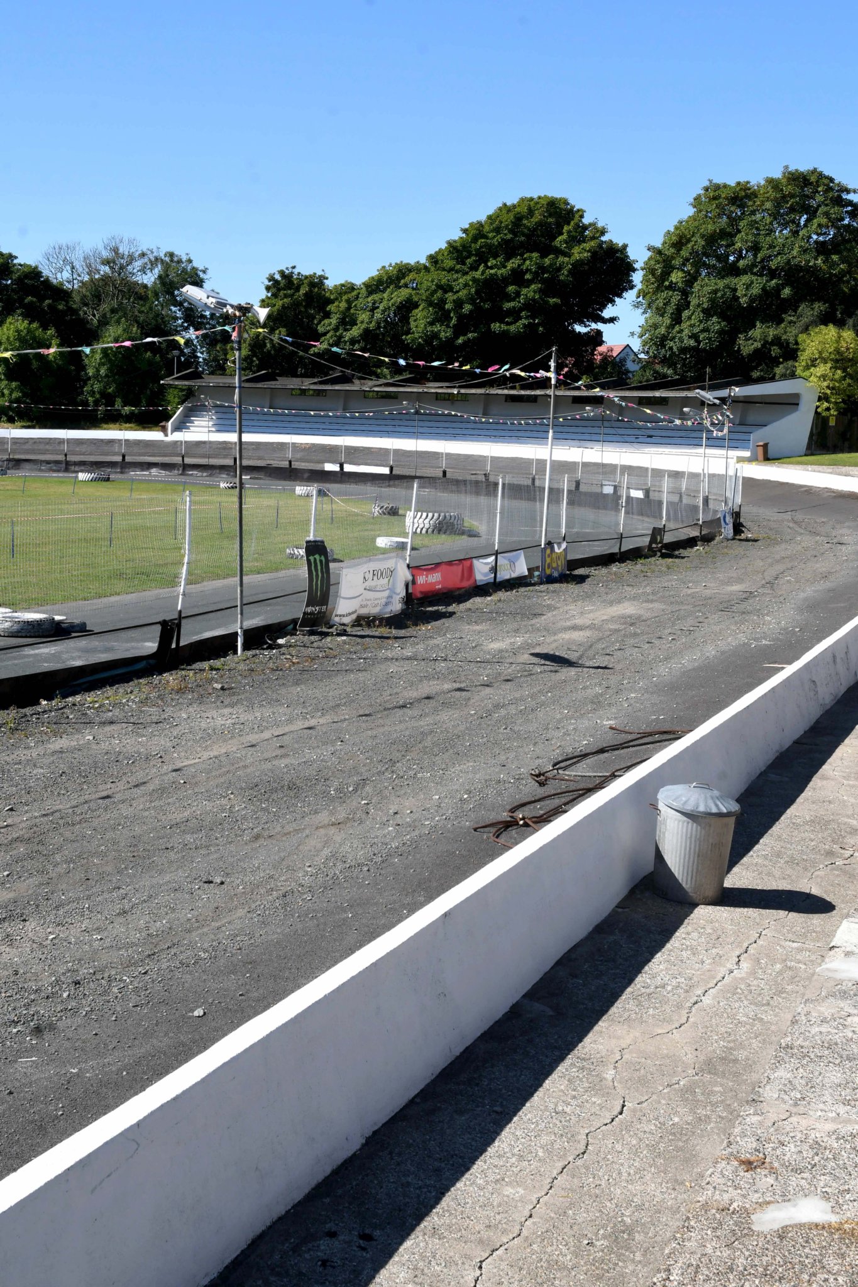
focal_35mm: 48
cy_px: 644
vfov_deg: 41.1
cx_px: 429
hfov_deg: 28.1
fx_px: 1716
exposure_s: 1/500
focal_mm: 32
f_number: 11
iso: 500
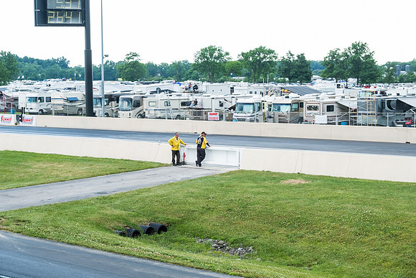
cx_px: 208
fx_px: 1237
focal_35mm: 107
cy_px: 139
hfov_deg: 19.1
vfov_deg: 12.8
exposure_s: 1/125
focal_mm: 71.5
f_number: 7.1
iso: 400
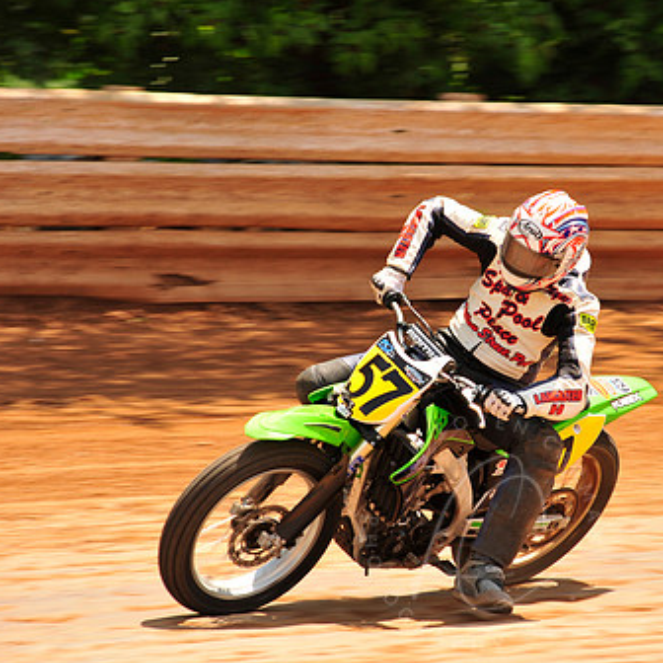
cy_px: 351
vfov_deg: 6.0
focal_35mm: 293
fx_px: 6349
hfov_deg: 6.0
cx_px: 481
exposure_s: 1/400
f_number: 8
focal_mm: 200
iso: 250
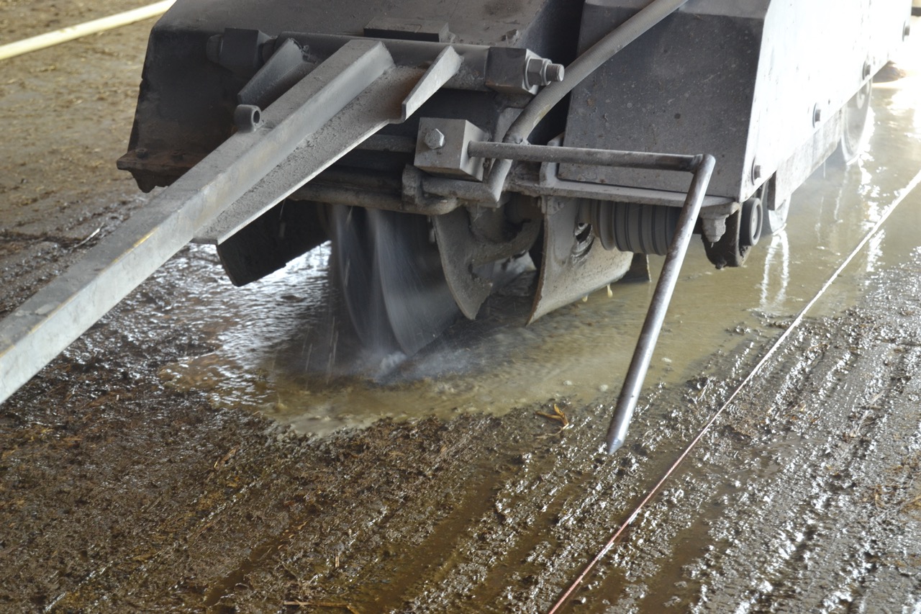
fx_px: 2110
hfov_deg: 24.6
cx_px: 460
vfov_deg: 16.5
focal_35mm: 82
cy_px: 307
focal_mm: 55
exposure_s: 1/60
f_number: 5.6
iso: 400
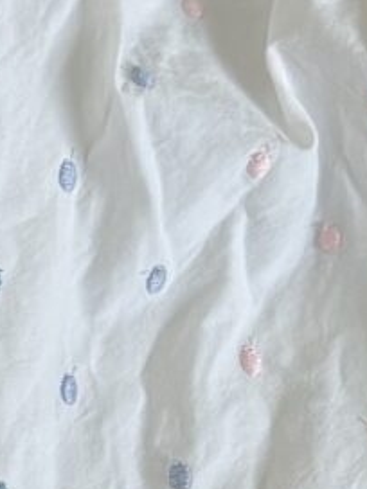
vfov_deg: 9.9
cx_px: -214
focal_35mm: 196
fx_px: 2771
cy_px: 600
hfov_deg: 7.4
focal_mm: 5.96
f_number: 1.6
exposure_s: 1/121
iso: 64
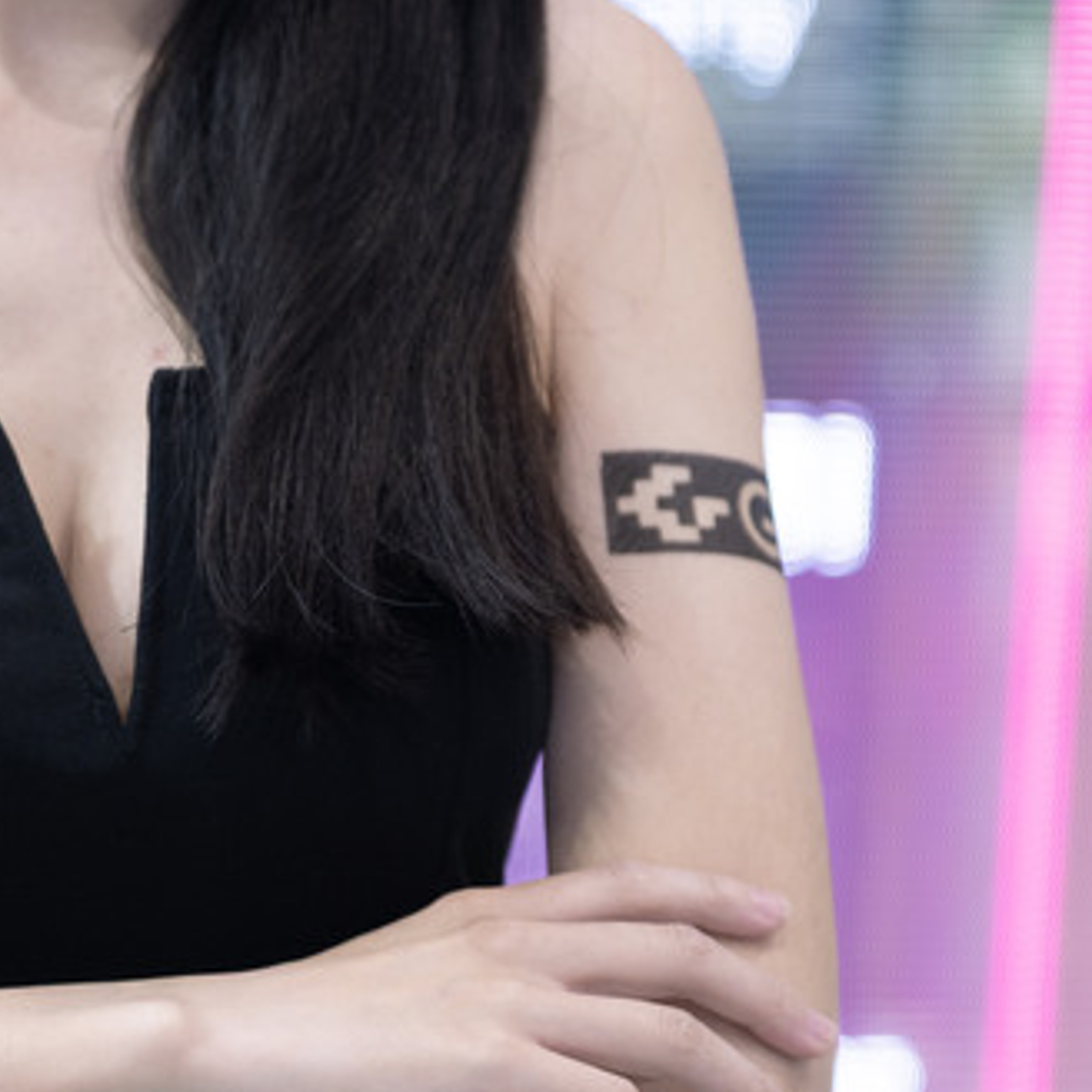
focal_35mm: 188
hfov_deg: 9.2
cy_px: 506
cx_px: 23
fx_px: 6710
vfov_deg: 9.3
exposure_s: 1/125
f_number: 2
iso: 125
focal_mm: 62
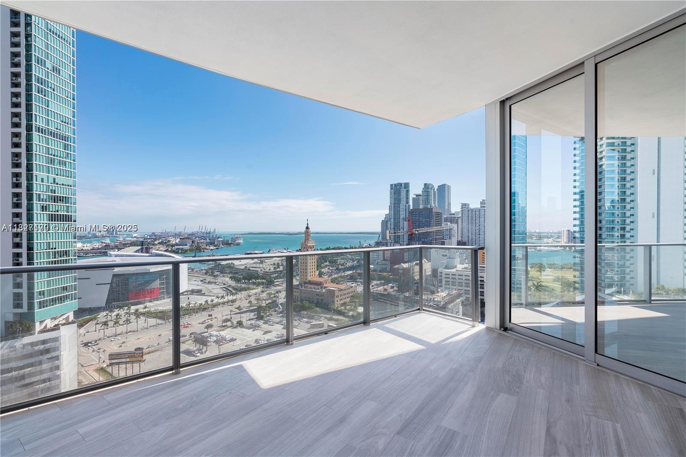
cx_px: 343
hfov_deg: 96.7
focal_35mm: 16
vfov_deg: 73.7
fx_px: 305
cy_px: 228
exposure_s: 1/160
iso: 100
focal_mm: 16
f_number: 10
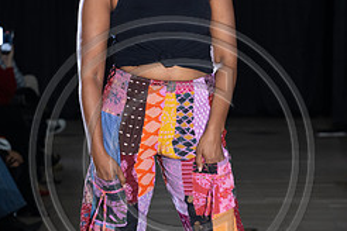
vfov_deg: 6.0
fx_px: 2207
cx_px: 172
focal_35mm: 229
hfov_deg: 9.0
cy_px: 156
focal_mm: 125
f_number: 6.3
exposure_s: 1/160
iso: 1250
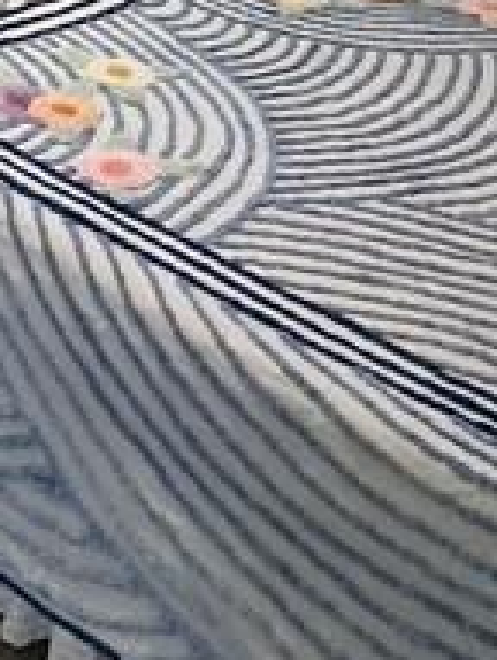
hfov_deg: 14.5
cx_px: -193
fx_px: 1851
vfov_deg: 17.9
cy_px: -356
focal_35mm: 97
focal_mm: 3
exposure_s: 1/60
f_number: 1.8
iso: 125
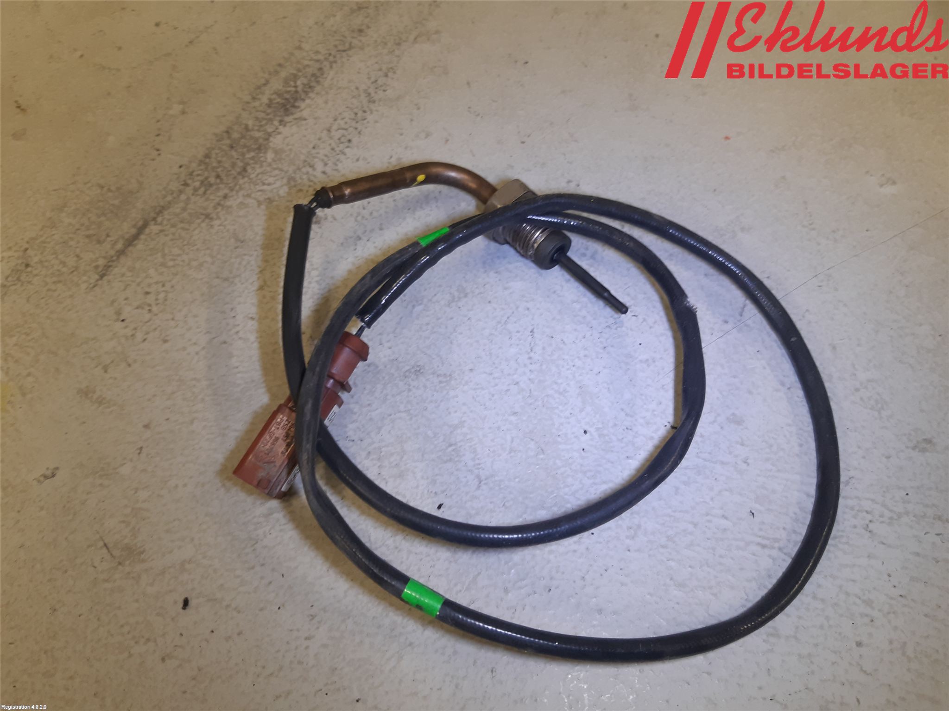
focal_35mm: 26
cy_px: 356
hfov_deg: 67.3
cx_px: 474
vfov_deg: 53.1
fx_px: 713
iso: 80
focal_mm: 3.93
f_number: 1.7
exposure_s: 1/50
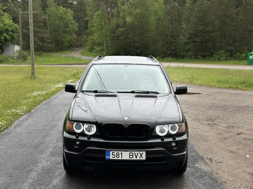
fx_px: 351
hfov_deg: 39.7
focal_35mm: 48
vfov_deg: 30.3
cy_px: 94
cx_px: 126
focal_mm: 6.86
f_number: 1.78
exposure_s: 1/2070
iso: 80
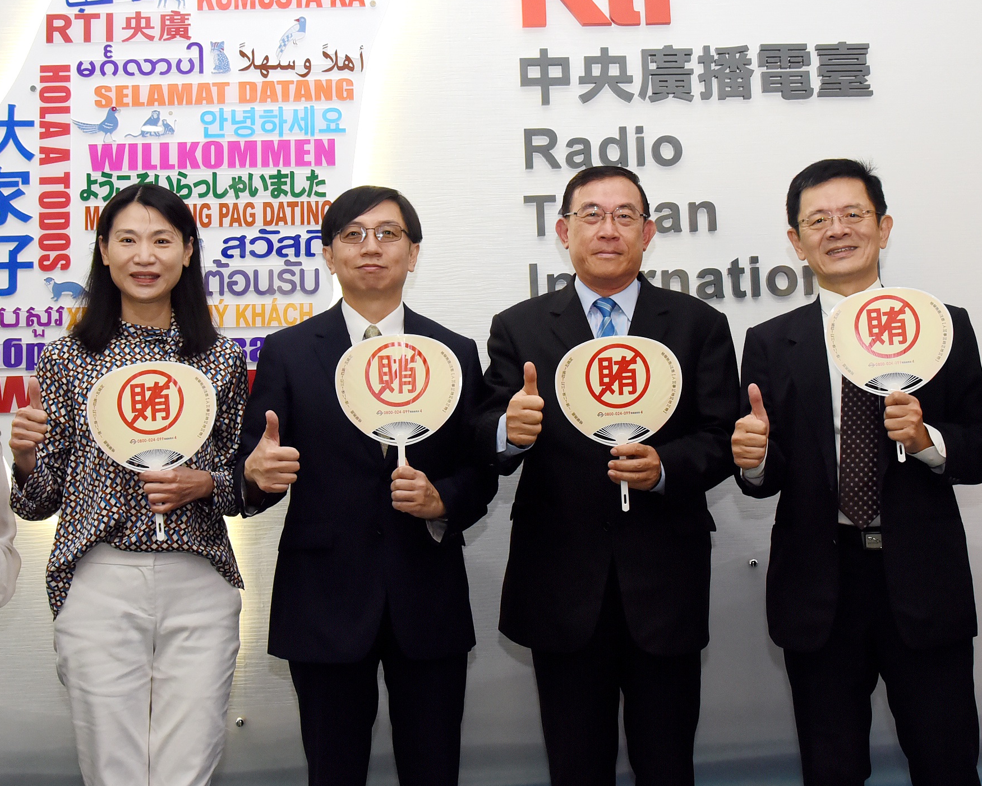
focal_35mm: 50
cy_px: 295
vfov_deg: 30.1
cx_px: 528
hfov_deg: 37.3
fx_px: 1453
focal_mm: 31
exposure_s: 1/100
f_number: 8
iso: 2500
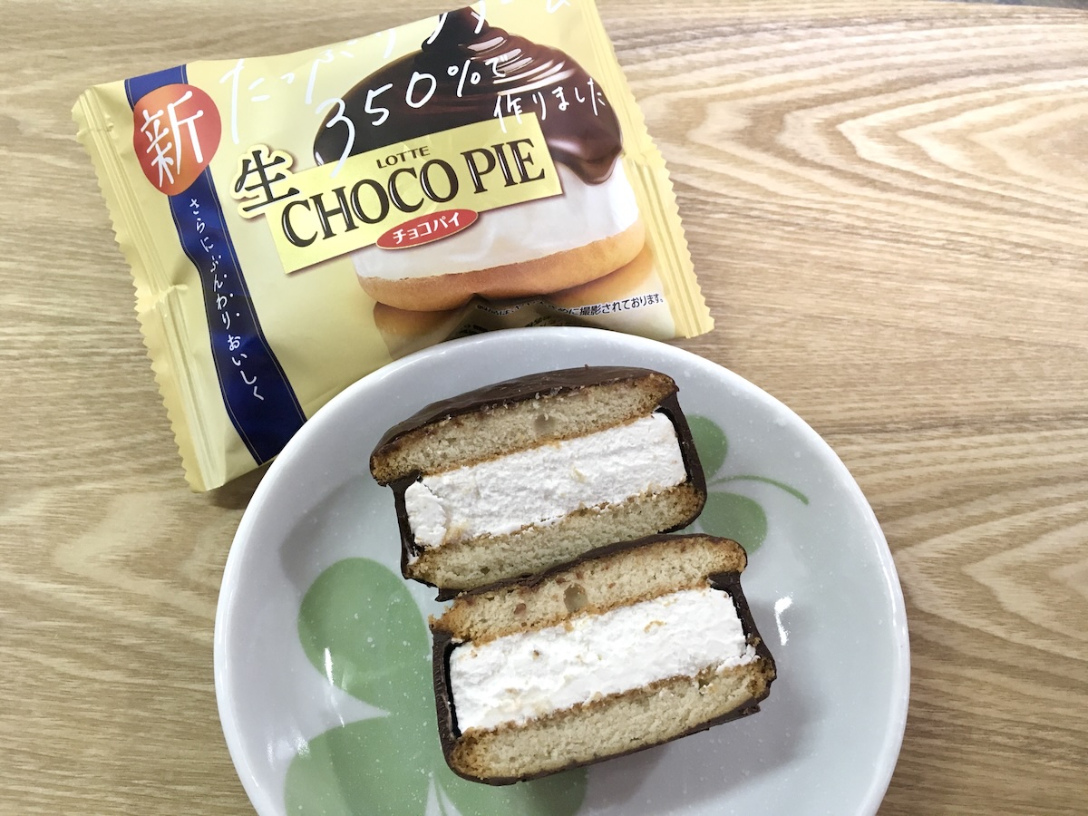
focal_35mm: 29
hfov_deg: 61.7
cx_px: 544
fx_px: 911
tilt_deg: -60.8
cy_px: 408
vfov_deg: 48.2
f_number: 2.2
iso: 80
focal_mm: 4.15
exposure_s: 1/30
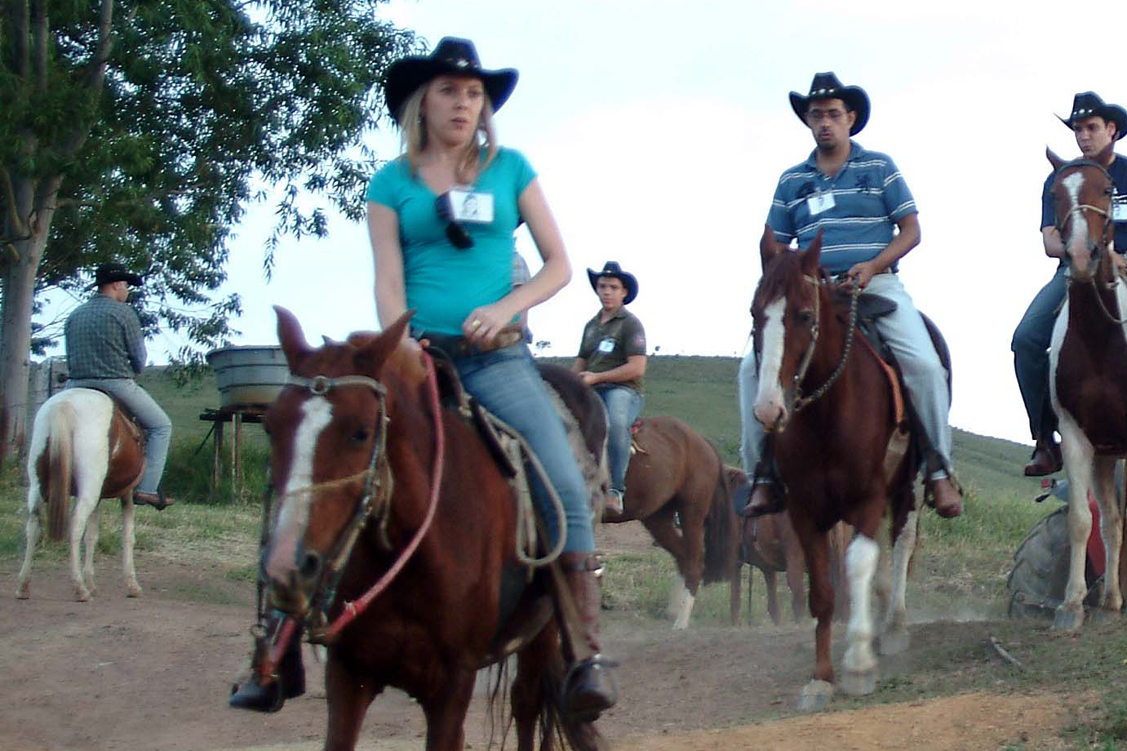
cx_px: 1090
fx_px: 2879
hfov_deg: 21.5
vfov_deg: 14.9
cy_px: 416
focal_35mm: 92
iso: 200
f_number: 3.5
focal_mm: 28
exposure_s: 1/60
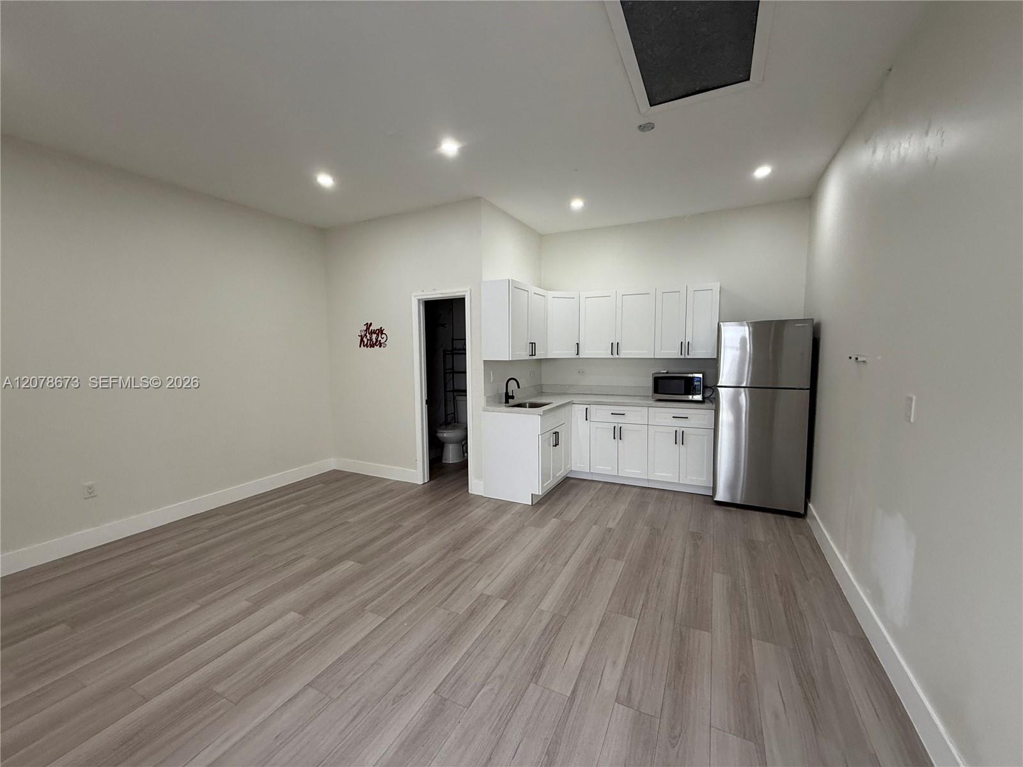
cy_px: 384
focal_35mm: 14
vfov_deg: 85.7
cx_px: 512
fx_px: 414
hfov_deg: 102.1
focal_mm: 2.22
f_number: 2.2
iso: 250
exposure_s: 1/120
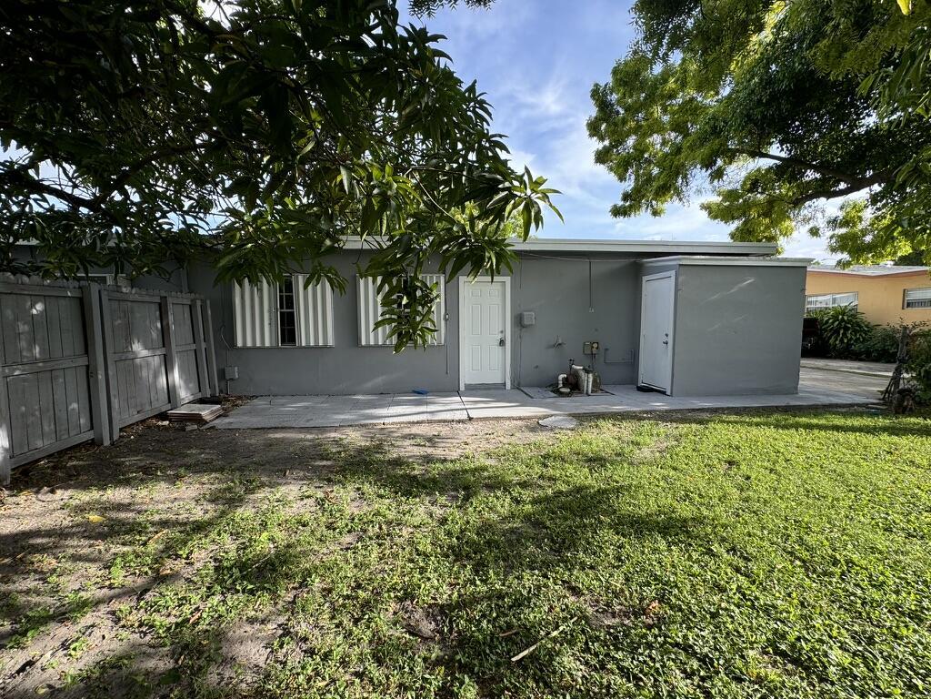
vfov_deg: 85.7
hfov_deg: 102.1
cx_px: 466
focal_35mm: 14
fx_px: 377
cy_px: 350
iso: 40
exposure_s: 1/273
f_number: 2.2
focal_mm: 2.22
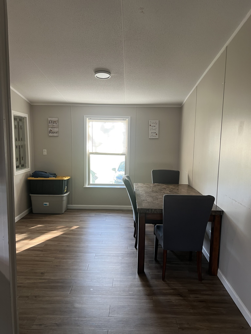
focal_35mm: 26
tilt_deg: -6.0
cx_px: 126
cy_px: 167
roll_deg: -0.2
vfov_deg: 67.3
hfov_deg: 53.1
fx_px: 251
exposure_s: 1/60
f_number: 1.5
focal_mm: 5.7
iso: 100
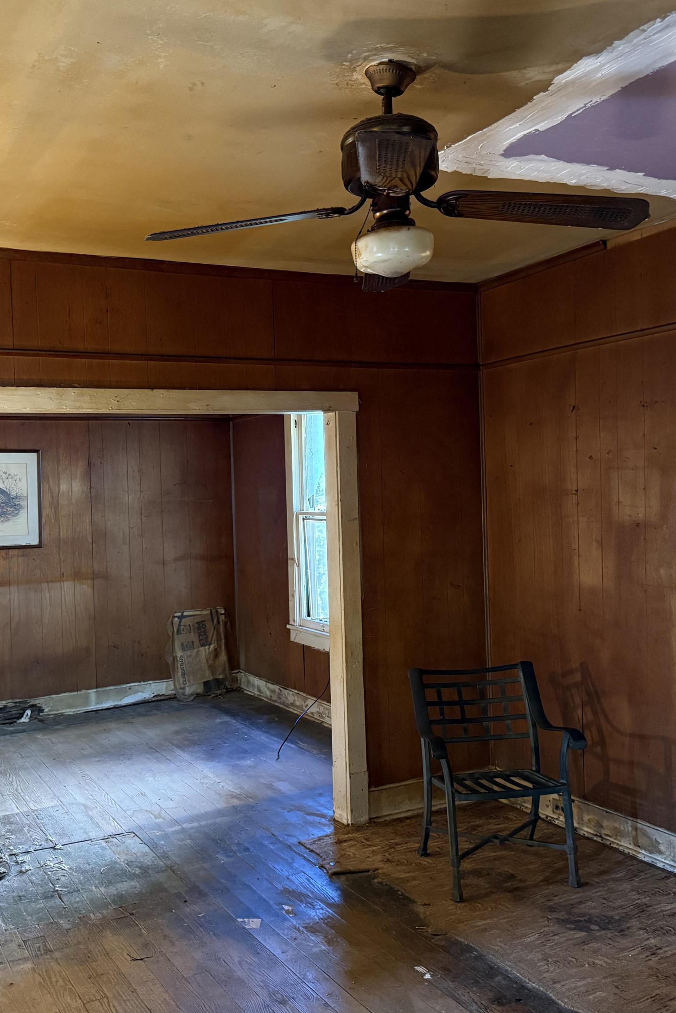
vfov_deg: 55.8
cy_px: 496
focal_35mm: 34
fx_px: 957
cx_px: 292
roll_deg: +1.4
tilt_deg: +1.1
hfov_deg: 38.8
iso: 640
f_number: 1.78
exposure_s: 1/60
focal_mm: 6.76
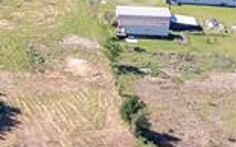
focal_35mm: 148
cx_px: -97
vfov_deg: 8.4
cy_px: 287
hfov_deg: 13.5
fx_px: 952
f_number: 2.8
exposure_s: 1/1250
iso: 100
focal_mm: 8.38
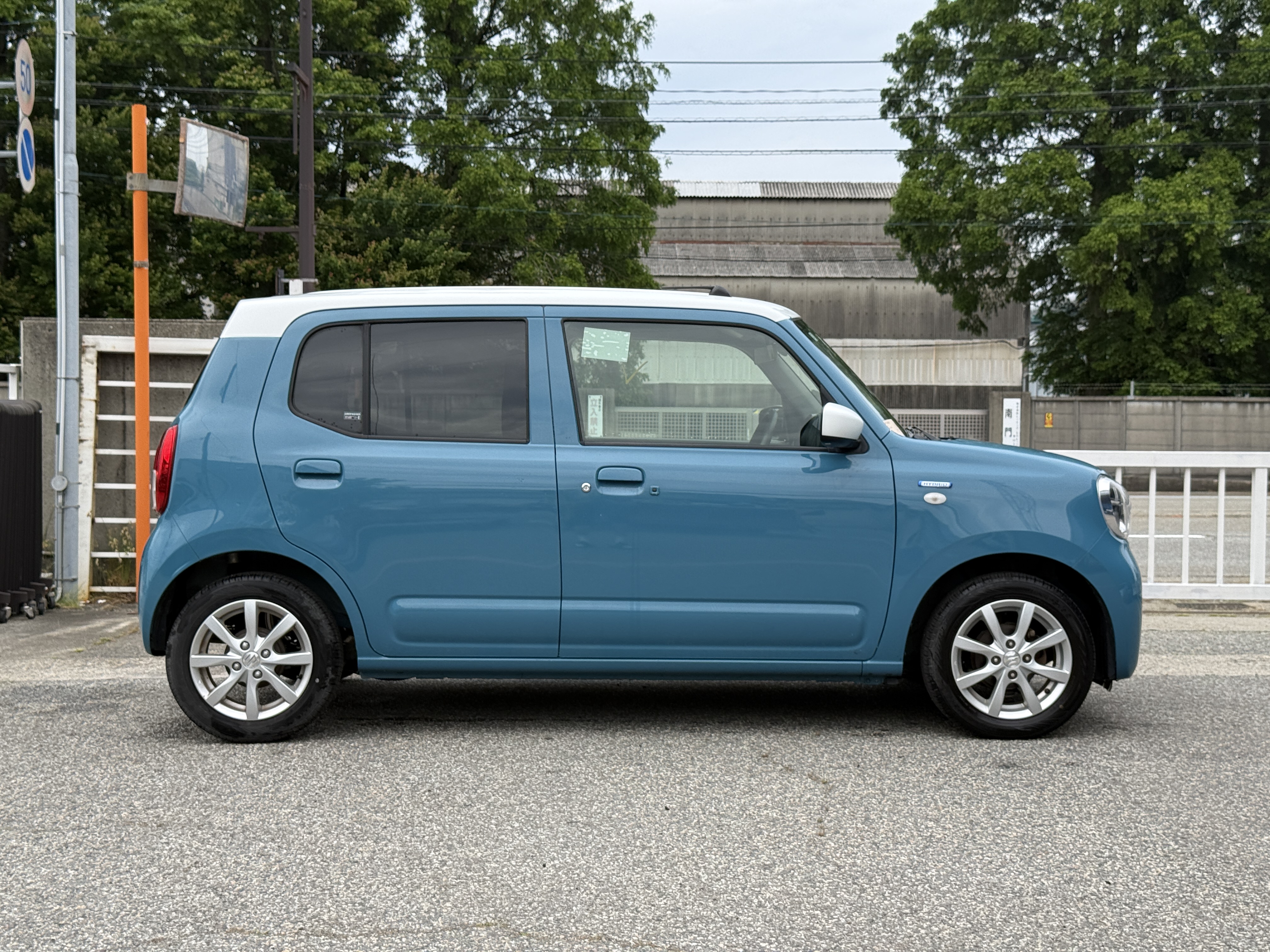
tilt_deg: -2.2
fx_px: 1761
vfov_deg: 30.3
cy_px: 476
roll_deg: -0.6
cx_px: 635
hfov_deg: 39.7
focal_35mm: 48
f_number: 1.78
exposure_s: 1/2865
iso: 80
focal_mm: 6.76
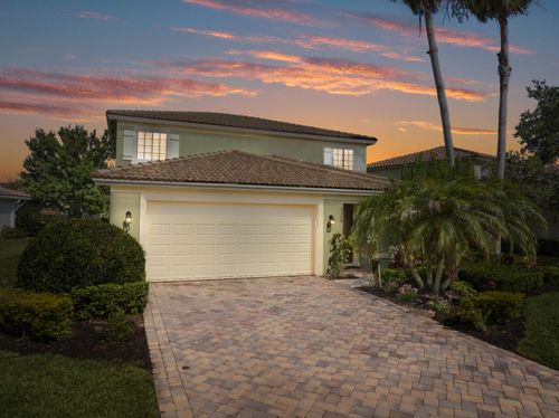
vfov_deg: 56.7
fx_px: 387
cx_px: 280
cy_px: 209
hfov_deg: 71.6
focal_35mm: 24
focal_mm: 12.29
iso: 100
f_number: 5
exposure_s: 1/60
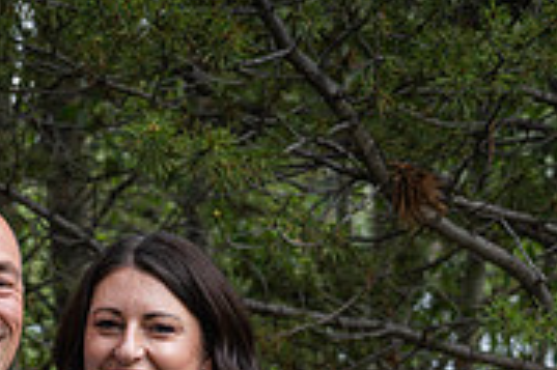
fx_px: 2257
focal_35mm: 146
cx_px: 68
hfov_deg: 14.0
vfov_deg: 9.1
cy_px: 571
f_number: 4
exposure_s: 1/800
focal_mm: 45
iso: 400
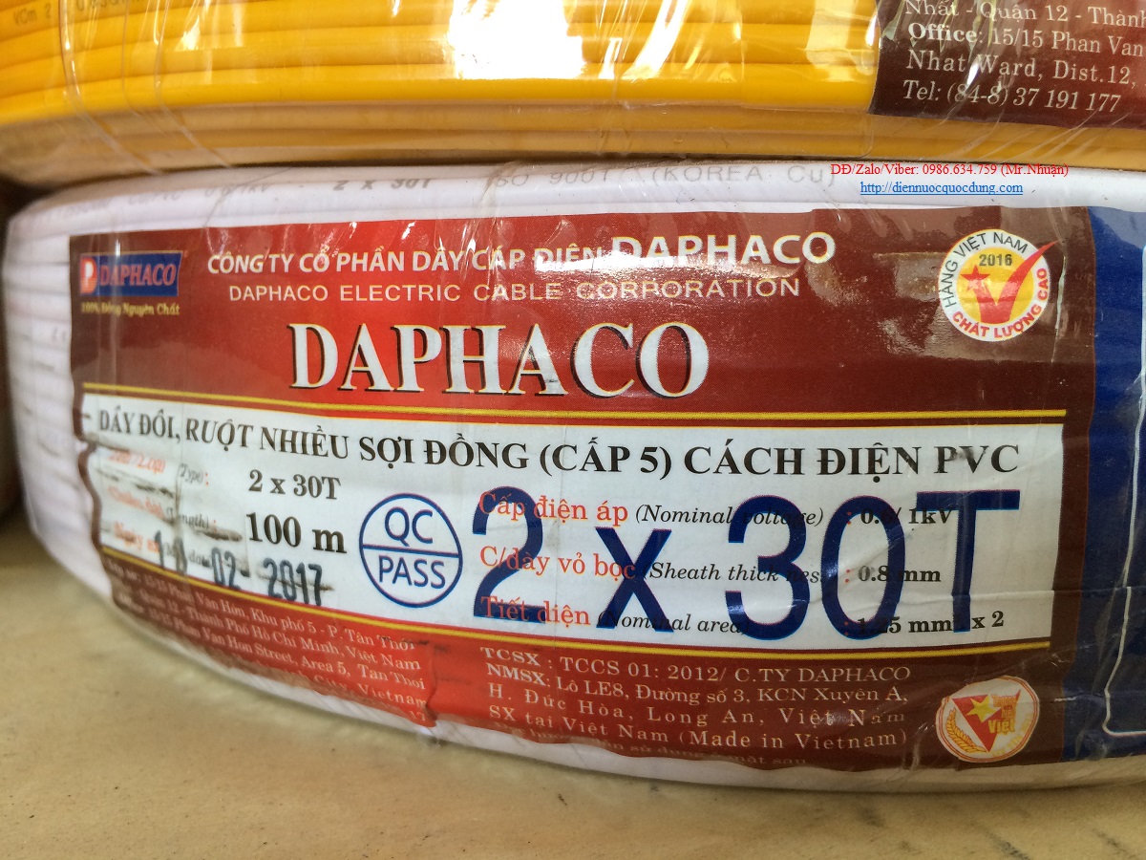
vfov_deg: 48.2
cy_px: 430
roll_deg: -2.4
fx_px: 960
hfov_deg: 61.7
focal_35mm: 29
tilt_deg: -10.7
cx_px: 573
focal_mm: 4.15
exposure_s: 1/33
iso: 40
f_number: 2.2
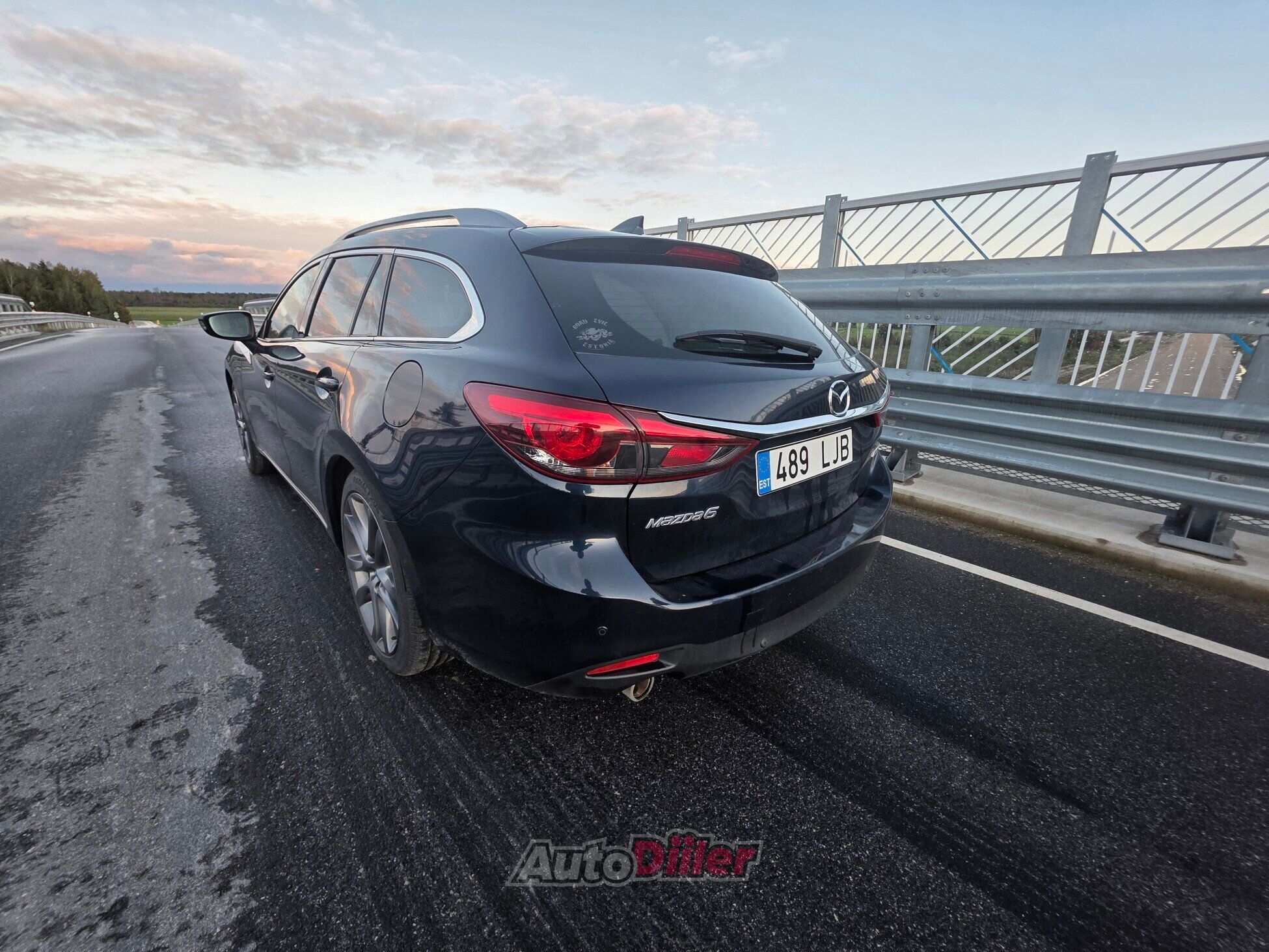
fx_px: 477
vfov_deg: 89.9
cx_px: 634
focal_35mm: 13
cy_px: 476
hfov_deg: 106.2
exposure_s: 1/132
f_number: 1.9
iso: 40
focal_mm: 2.2
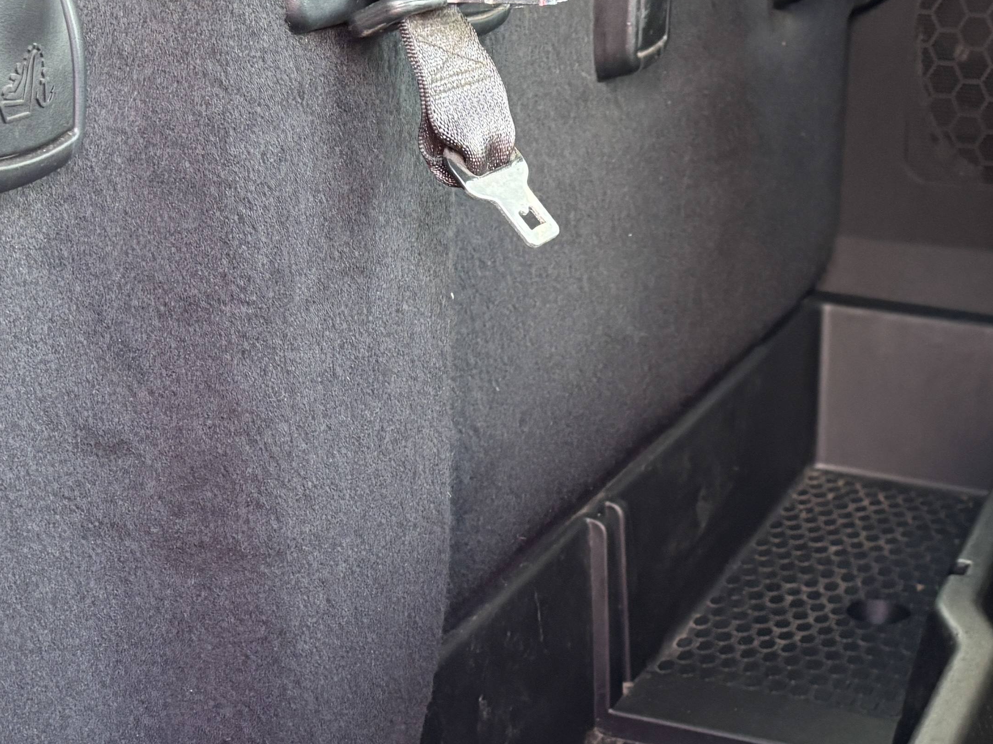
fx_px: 1979
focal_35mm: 69
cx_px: 592
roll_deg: -0.3
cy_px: 614
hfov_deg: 28.1
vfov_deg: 21.0
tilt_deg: -23.9
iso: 160
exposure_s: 1/60
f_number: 1.6
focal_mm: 5.96
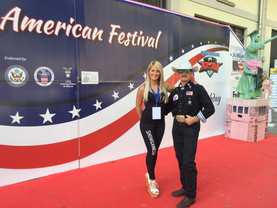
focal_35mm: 29
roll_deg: -0.6
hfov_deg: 61.7
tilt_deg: -5.3
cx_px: 138
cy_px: 104
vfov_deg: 48.2
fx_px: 232
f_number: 2.2
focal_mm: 4.15
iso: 32
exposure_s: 1/291
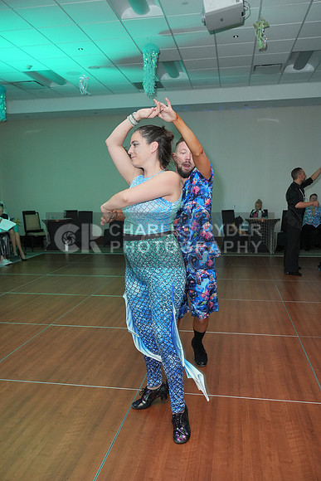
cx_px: 160
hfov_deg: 42.3
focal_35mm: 31
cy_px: 240
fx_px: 414
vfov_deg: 60.3
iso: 3200
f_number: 4.5
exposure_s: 1/200
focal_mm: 31
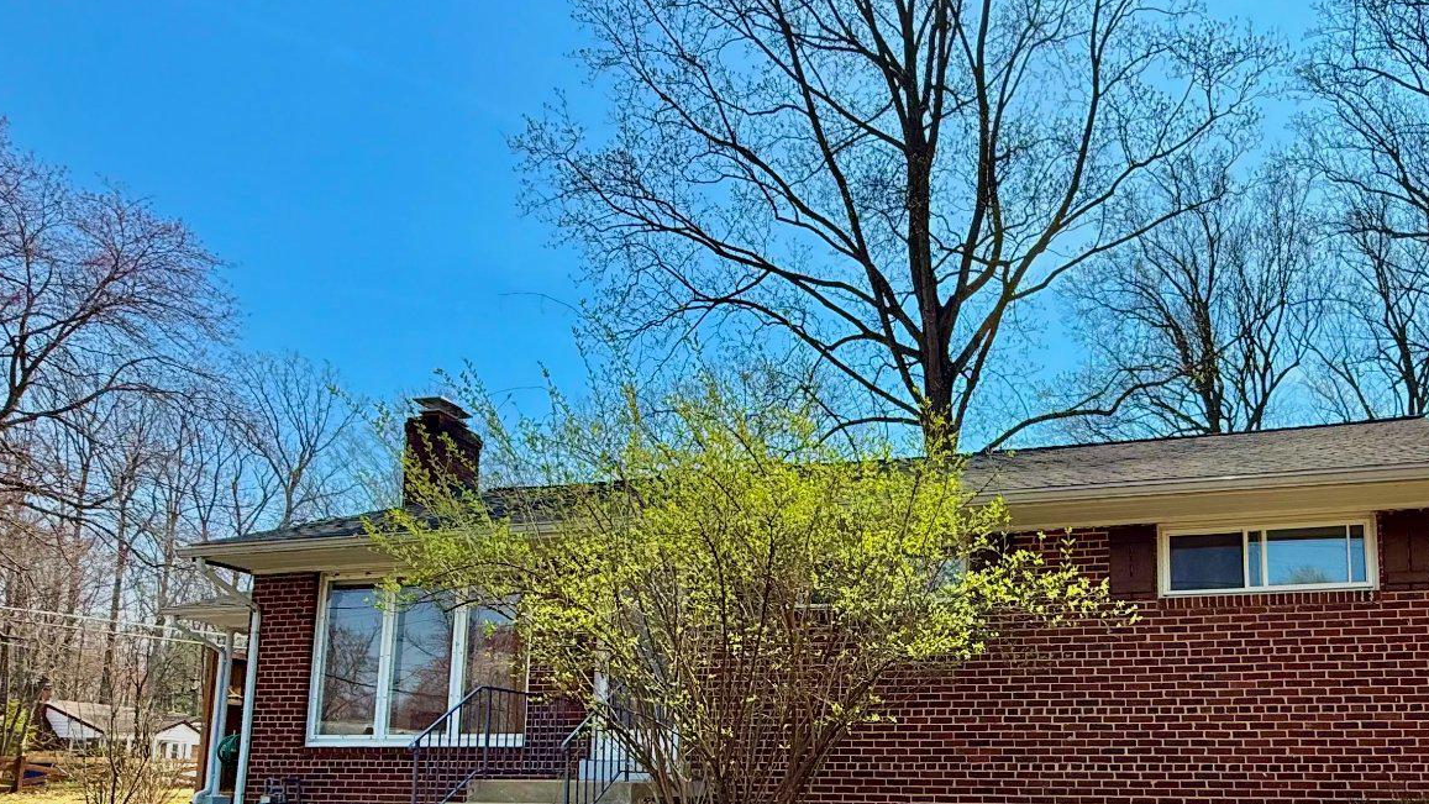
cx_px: 913
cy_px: 664
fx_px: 1023
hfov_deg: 68.5
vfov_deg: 40.8
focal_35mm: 27
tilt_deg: +7.4
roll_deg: -0.8
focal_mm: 2.22
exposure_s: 1/1656
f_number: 2.2
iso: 64
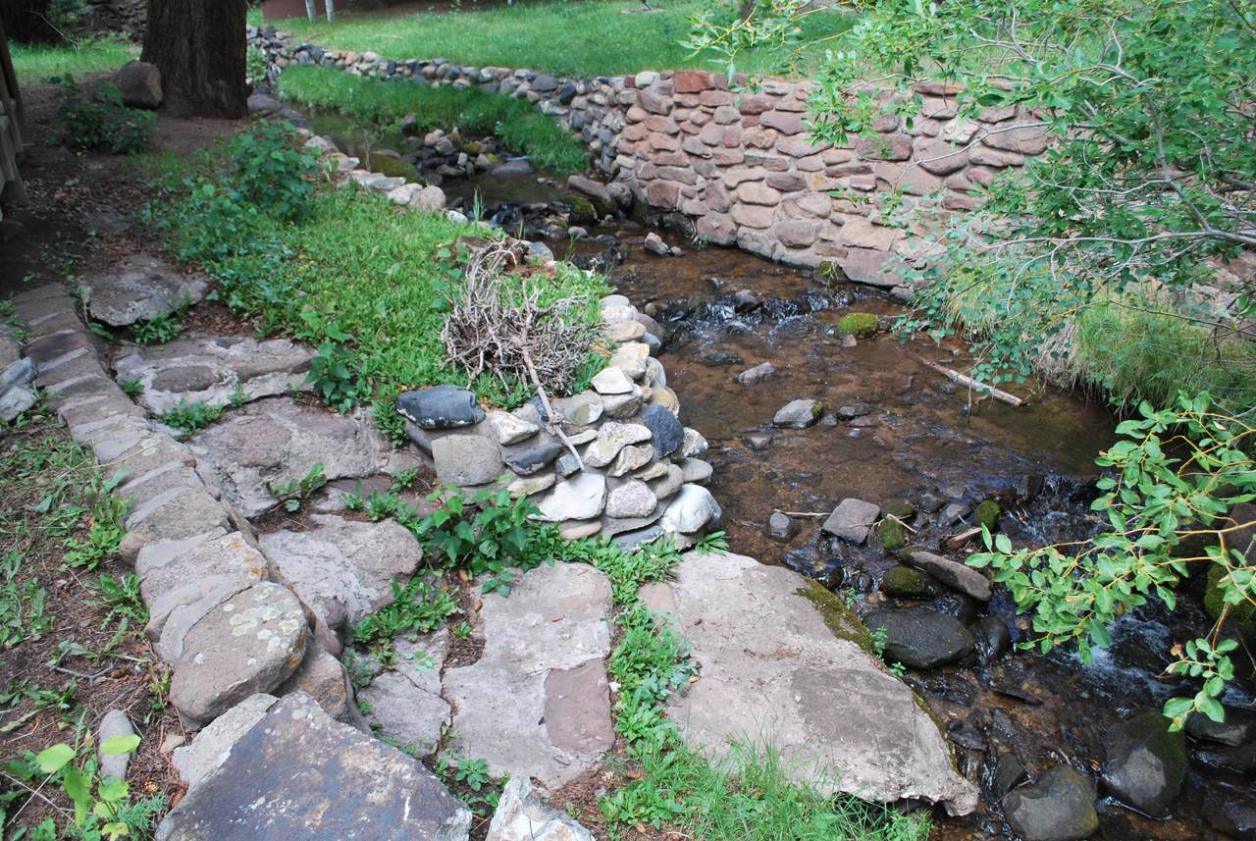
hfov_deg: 67.3
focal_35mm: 27
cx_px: 628
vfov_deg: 48.1
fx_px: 943
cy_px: 420
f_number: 5
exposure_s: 1/100
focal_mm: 18
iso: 200
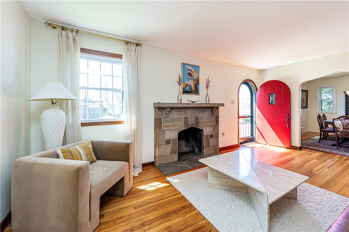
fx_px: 136
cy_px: 116
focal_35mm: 14
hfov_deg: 104.3
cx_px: 174
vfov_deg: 81.1
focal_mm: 14
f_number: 8
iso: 2500
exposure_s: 1/100
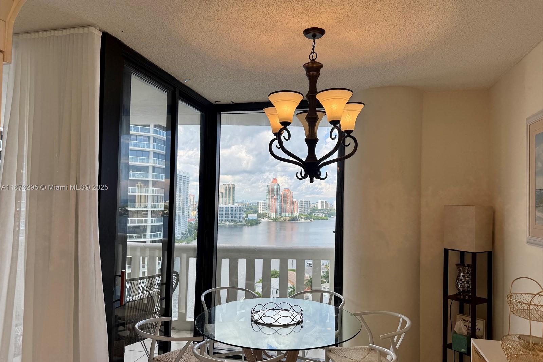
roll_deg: -1.4
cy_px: 188
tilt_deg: +0.3
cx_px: 272
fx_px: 377
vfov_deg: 51.3
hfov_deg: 71.5
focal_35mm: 25
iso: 80
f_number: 1.78
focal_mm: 6.76
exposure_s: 1/639
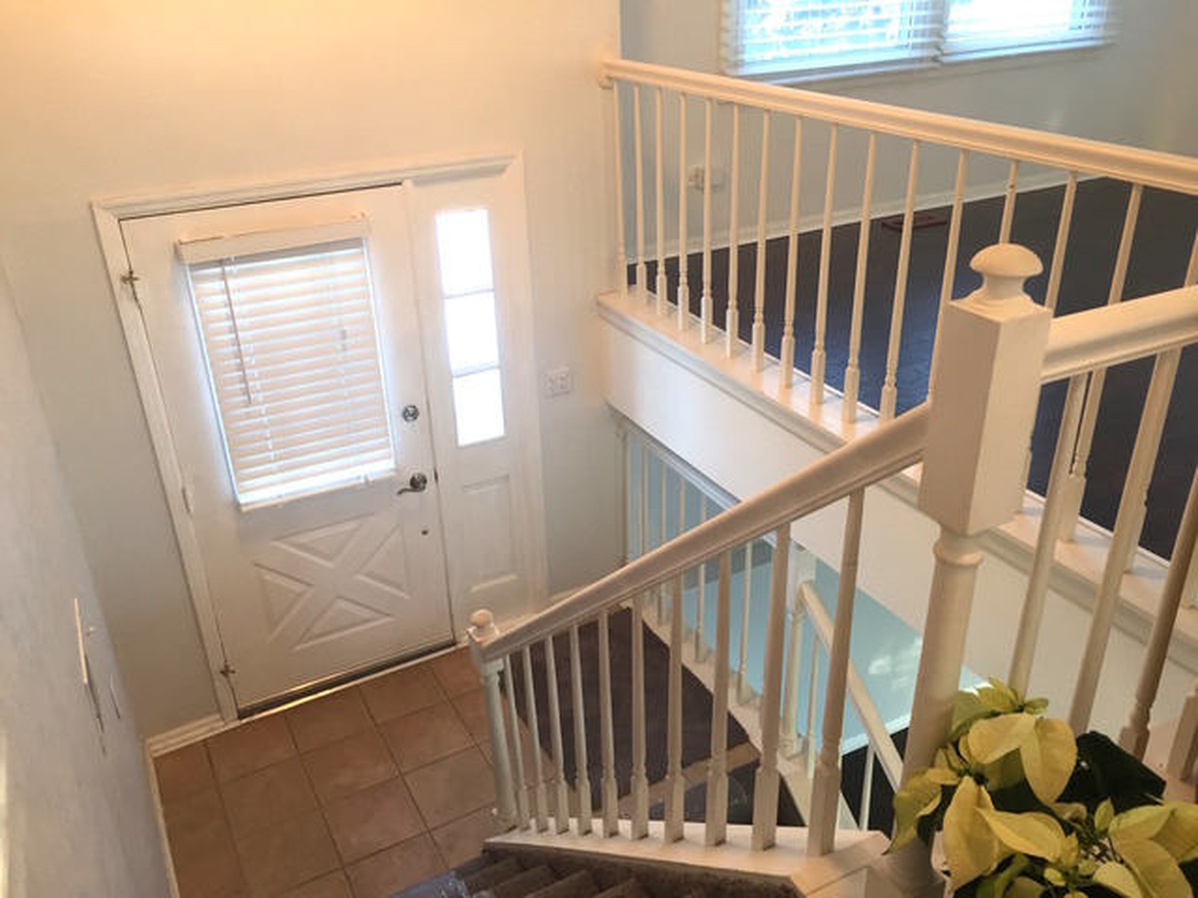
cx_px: 599
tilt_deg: -26.7
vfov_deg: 48.2
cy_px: 449
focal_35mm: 29
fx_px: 1004
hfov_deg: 61.7
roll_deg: +1.6
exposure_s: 1/30
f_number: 2.2
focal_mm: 4.15
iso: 80
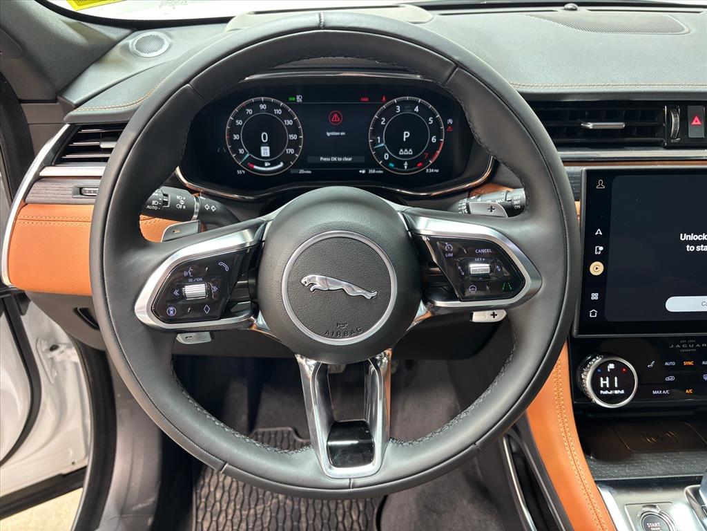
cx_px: 354
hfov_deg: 67.3
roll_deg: -1.0
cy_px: 266
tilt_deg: -33.8
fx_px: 531
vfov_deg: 53.1
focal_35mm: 26
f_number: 1.6
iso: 200
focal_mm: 5.96
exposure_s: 1/56
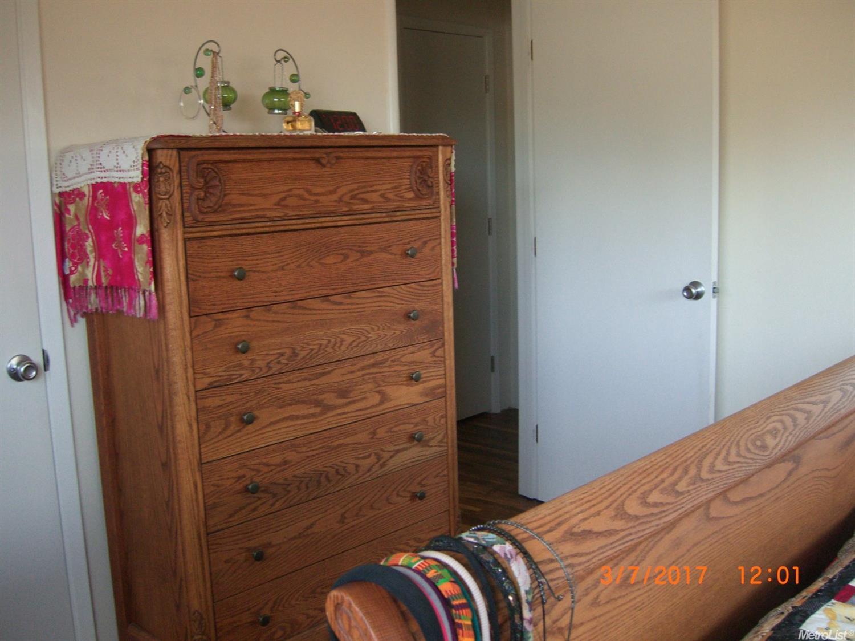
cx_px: 428
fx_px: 938
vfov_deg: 37.7
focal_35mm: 38
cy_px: 320
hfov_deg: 49.0
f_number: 2.8
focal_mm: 7.9
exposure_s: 1/60
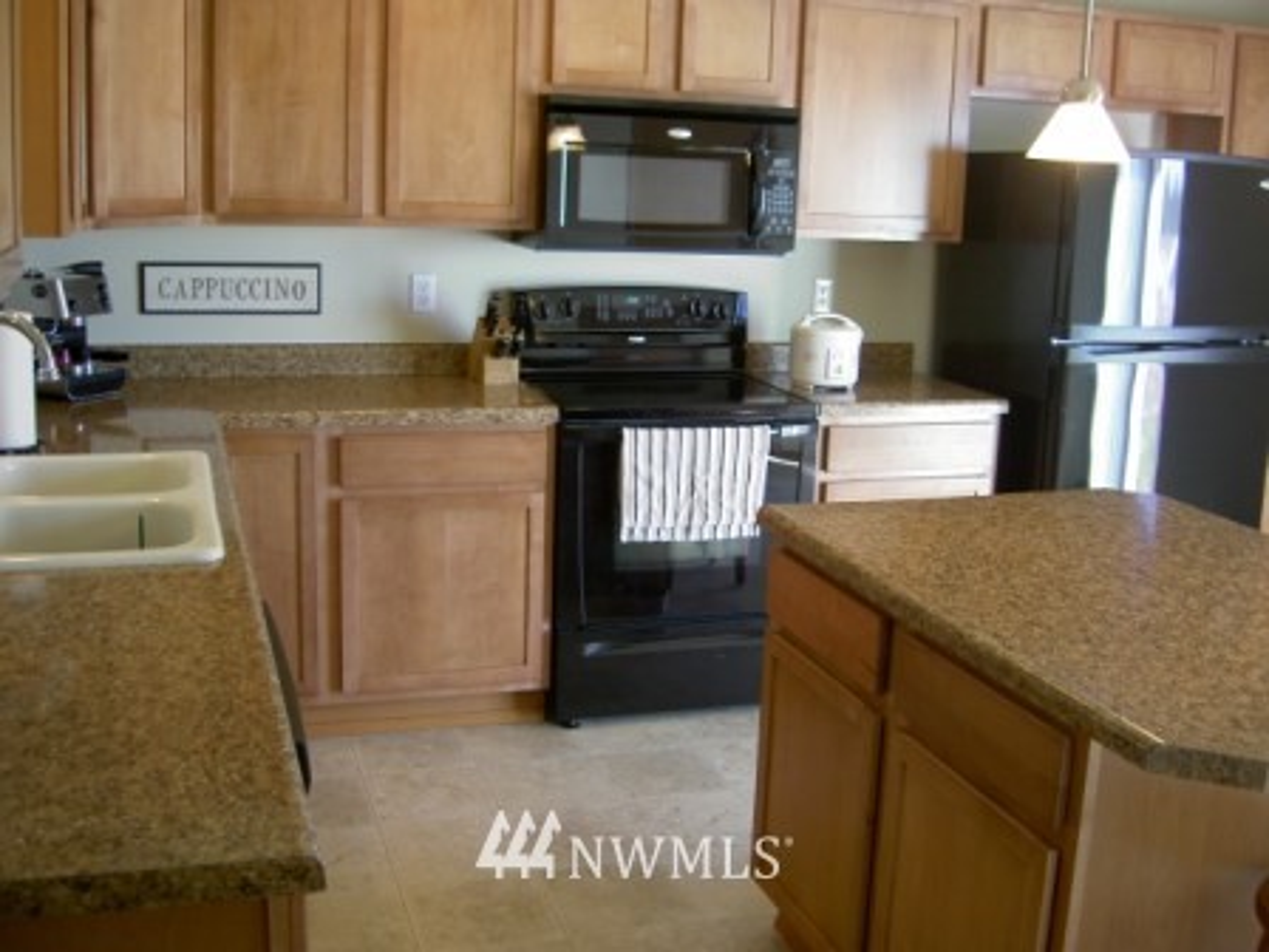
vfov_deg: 36.8
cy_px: 476
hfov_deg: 47.9
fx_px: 1430
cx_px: 634
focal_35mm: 39
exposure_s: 1/13
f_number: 2.8
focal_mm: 8
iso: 100
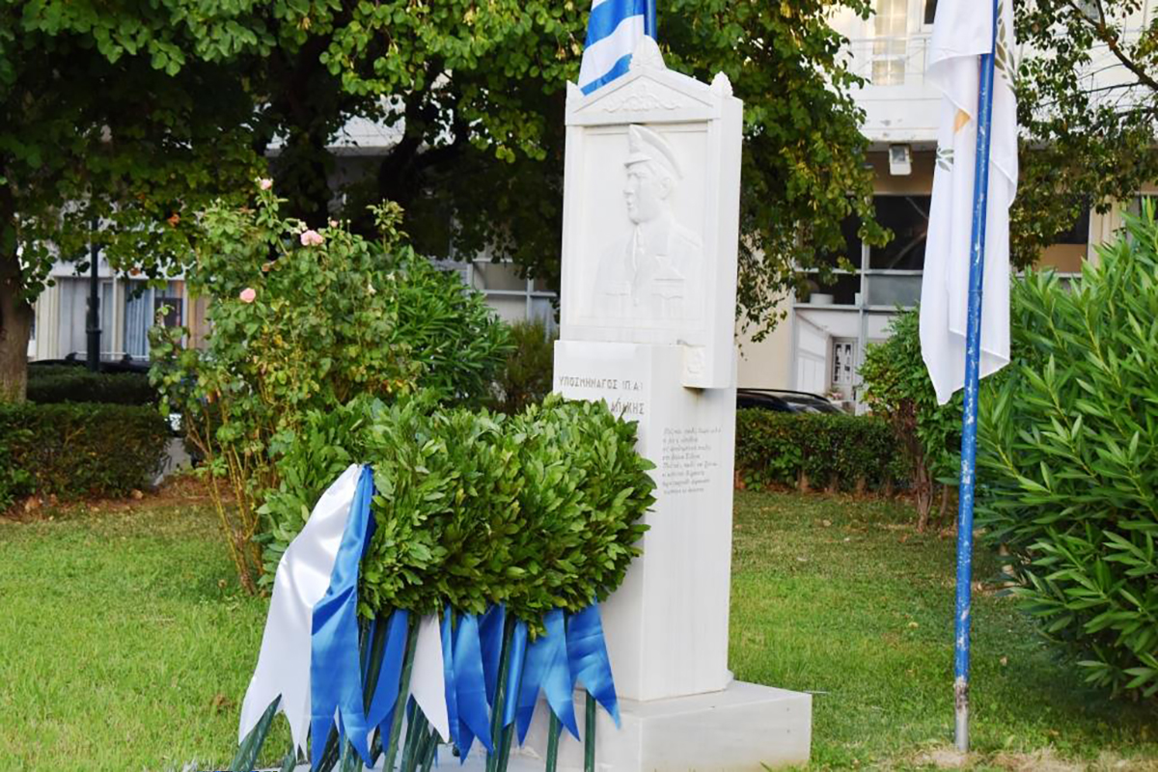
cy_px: 386
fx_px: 2316
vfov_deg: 18.9
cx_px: 579
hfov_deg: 28.1
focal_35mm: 72
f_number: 5.3
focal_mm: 48
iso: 450
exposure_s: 1/250
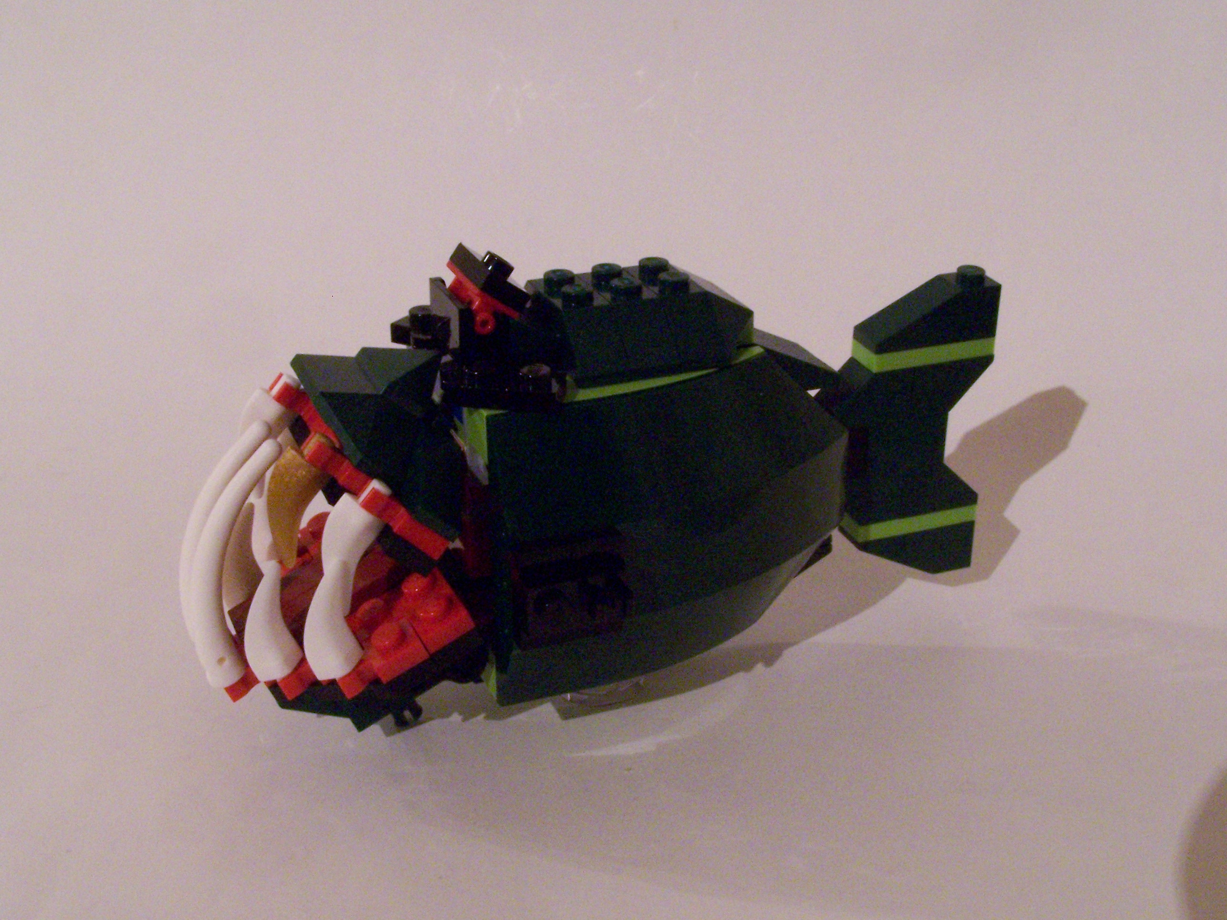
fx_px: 1808
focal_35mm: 51
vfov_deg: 28.6
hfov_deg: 37.5
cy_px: 460
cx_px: 614
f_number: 8
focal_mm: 8.5
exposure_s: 1/2
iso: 400
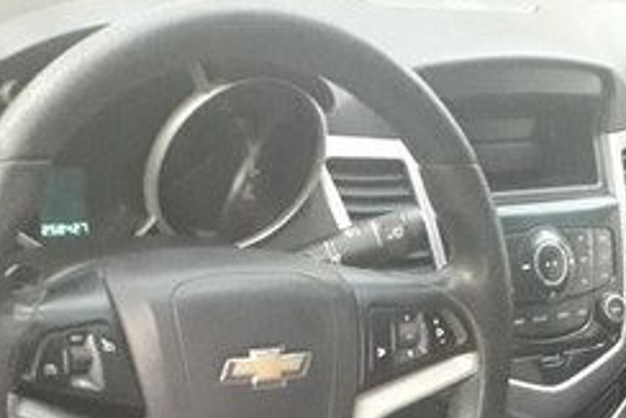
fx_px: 1322
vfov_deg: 16.7
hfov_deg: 26.5
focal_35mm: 76
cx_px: 400
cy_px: 586
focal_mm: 3.6
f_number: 1.9
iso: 500
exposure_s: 1/20
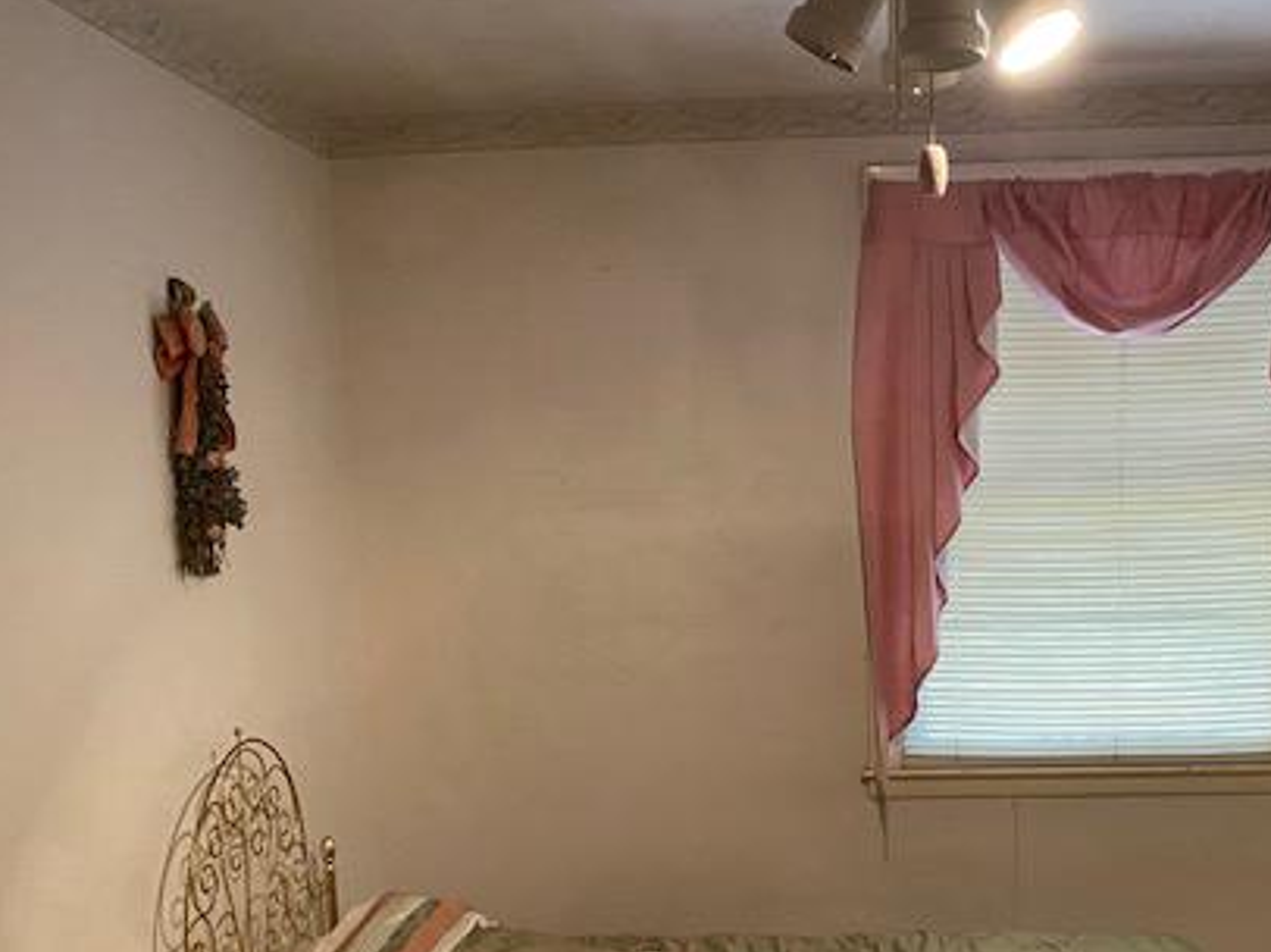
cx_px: 786
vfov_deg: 34.5
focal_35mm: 41
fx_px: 1505
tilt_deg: -10.6
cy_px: 686
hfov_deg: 45.5
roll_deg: +2.4
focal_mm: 4.25
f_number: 1.8
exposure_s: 1/40
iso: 500
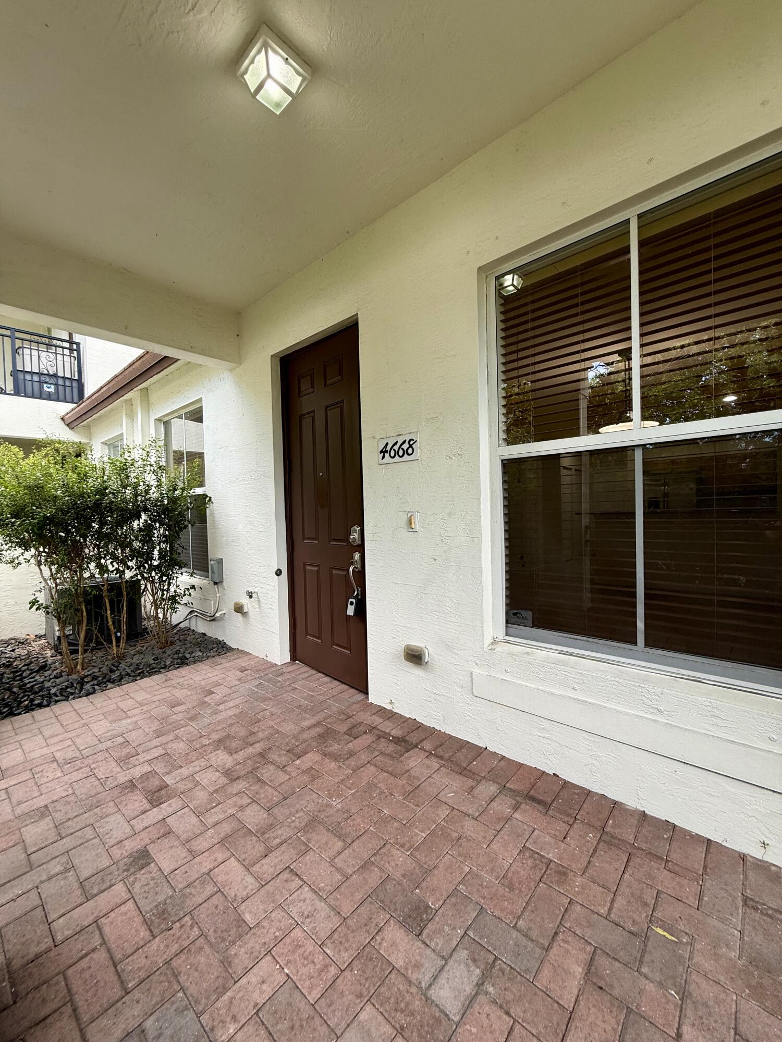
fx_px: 422
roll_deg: +1.2
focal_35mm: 14
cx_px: 391
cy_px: 521
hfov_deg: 85.7
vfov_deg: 102.1
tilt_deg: +0.6
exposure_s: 1/99
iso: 50
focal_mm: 2.22
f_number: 2.2
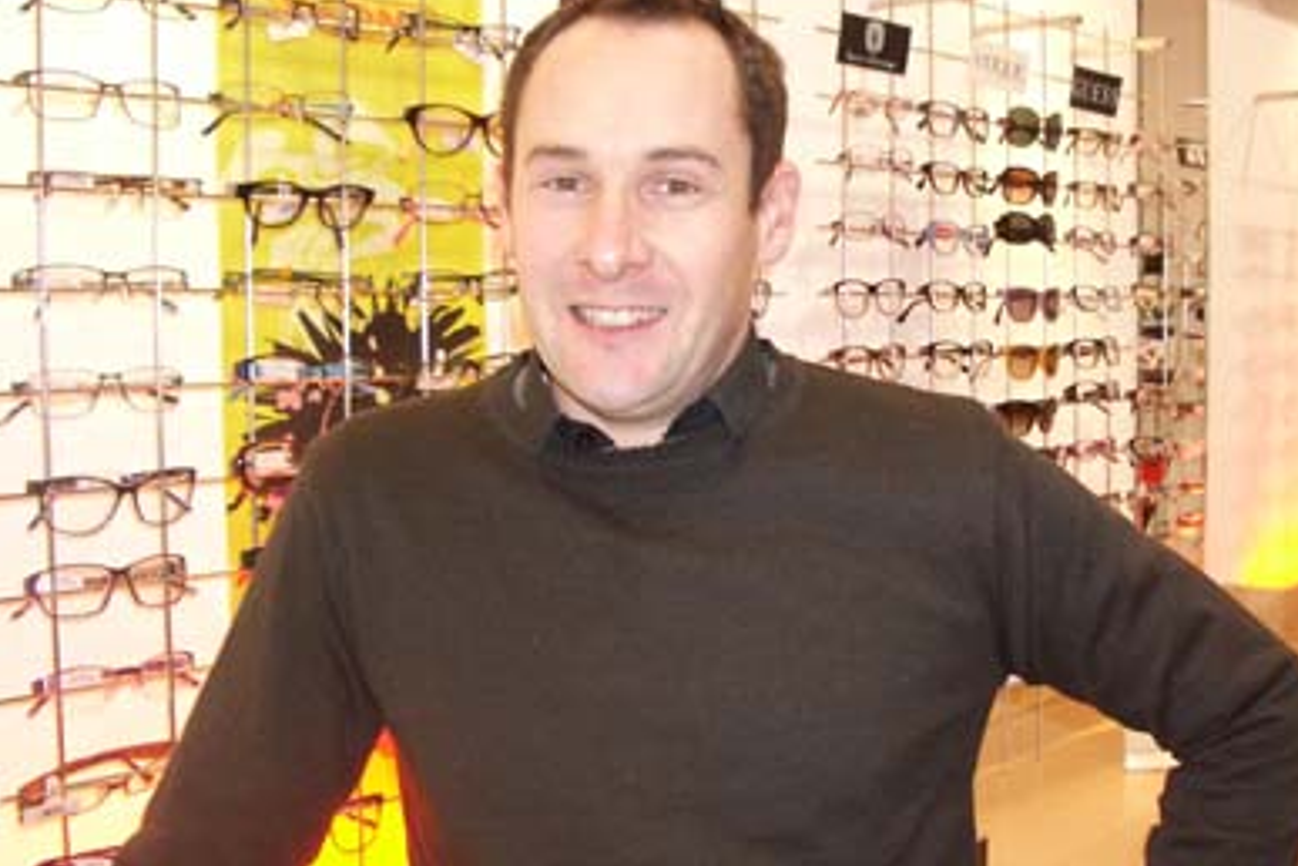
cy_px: 425
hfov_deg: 41.8
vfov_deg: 28.6
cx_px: 755
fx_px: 1694
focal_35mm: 47
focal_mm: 5.8
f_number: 2.6
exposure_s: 1/60
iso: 200
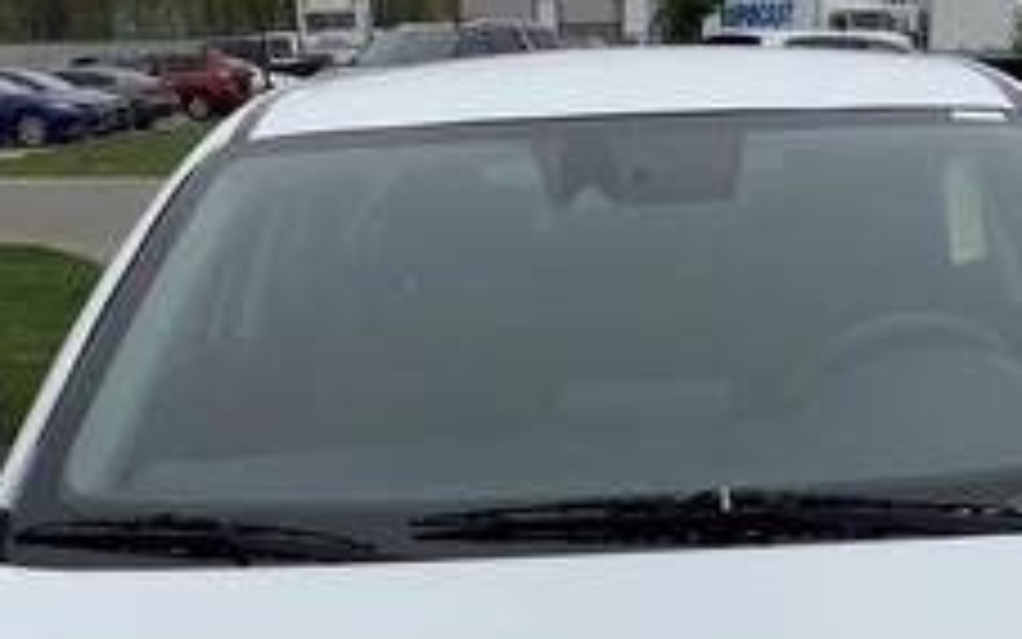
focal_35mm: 58
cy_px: 652
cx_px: 675
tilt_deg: -22.3
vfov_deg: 21.5
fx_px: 1616
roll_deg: +0.9
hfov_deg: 34.8
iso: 25
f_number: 2.4
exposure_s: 1/612
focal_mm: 3.3
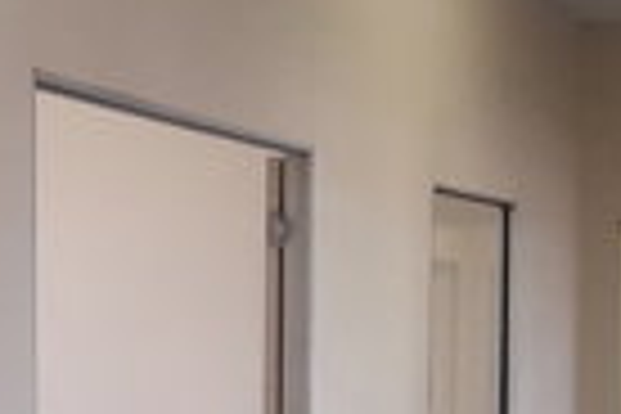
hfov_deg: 18.1
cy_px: 479
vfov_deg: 11.9
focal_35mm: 113
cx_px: 252
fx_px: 1949
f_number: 1.9
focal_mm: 2.2
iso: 100
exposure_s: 1/50
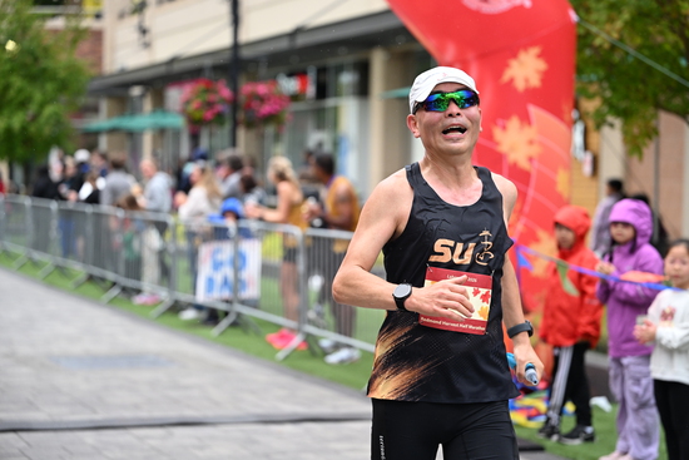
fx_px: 1685
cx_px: 344
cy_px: 230
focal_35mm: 88
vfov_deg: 15.5
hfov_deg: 23.1
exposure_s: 1/2000
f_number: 2.8
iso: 1250
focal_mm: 88
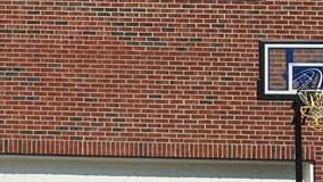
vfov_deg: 10.6
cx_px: -150
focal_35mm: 114
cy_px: 107
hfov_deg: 17.1
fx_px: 977
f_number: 2.2
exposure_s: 1/3344
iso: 25
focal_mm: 4.15
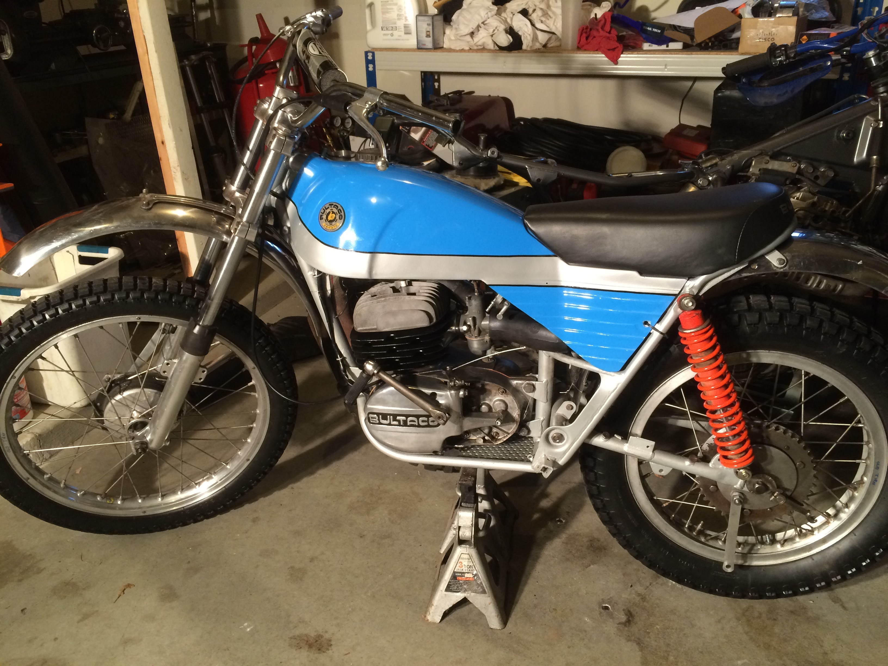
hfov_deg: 61.7
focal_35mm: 29
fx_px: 744
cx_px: 444
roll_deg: +3.0
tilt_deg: -26.4
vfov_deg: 48.2
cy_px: 333
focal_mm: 4.15
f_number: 2.2
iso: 160
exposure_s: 1/30
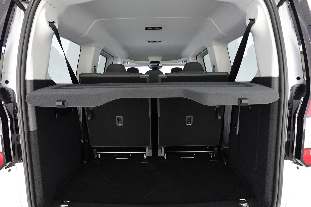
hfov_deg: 84.0
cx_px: 156
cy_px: 104
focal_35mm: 20
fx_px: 173
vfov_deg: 61.9
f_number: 2
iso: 1600
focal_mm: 7.6
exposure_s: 1/80
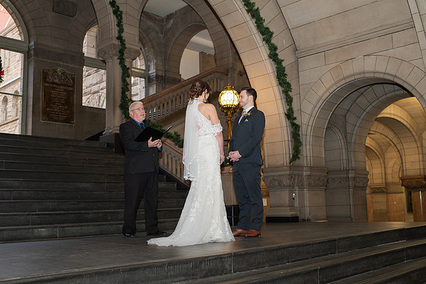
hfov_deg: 49.4
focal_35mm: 39
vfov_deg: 34.0
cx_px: 212
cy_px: 145
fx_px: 463
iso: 1000
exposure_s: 1/200
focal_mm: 35
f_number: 3.5
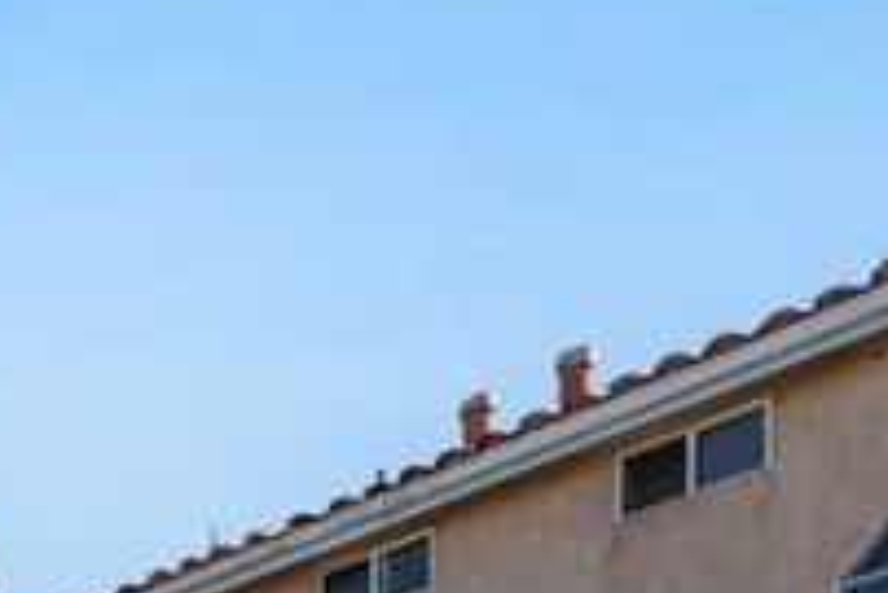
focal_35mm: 76
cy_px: 1302
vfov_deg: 14.1
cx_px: -479
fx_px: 1876
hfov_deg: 21.8
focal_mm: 10
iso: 100
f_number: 7.1
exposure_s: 1/500
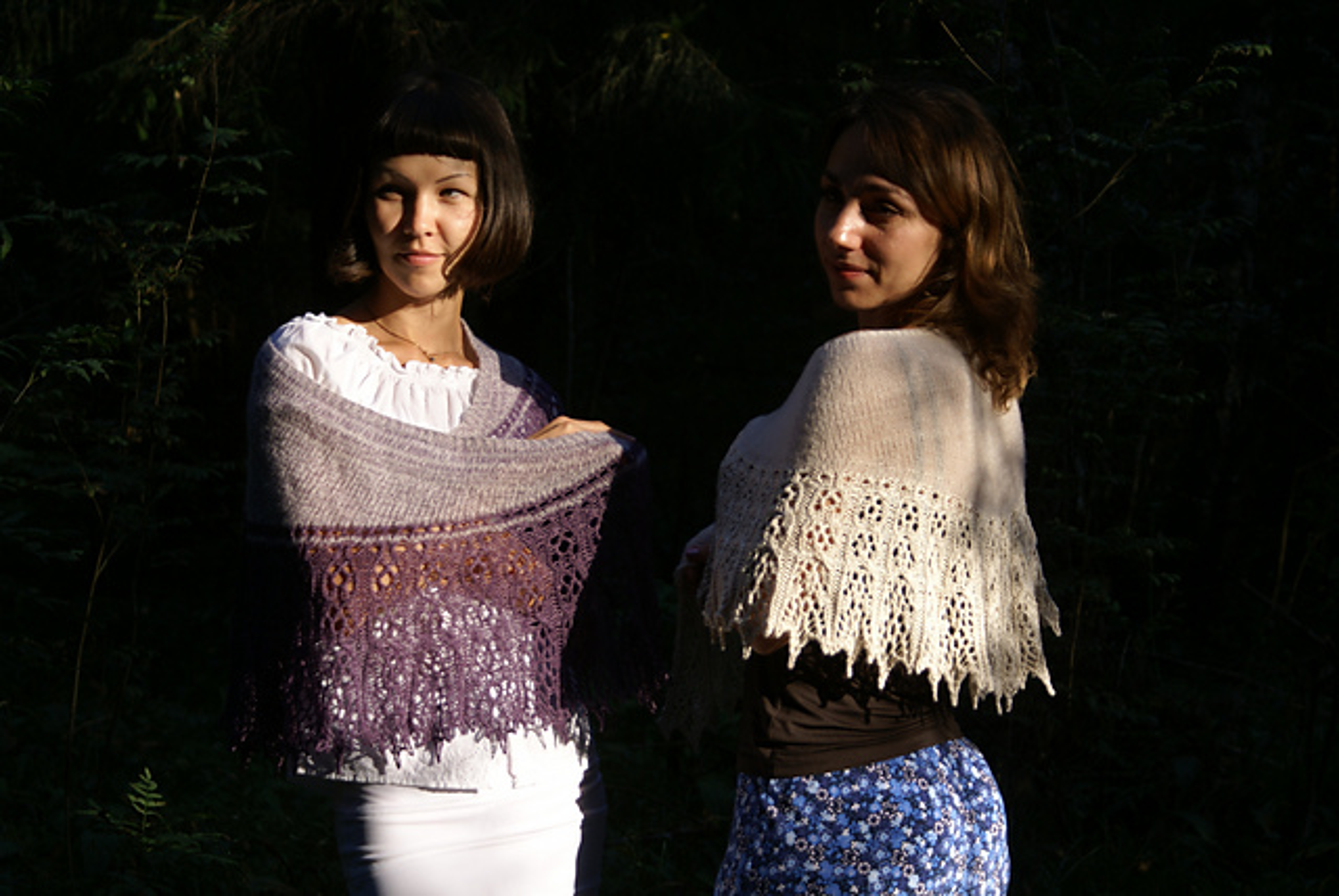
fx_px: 3350
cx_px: 670
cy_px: 448
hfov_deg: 22.6
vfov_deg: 15.2
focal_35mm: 90
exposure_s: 1/125
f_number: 5.6
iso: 100
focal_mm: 60
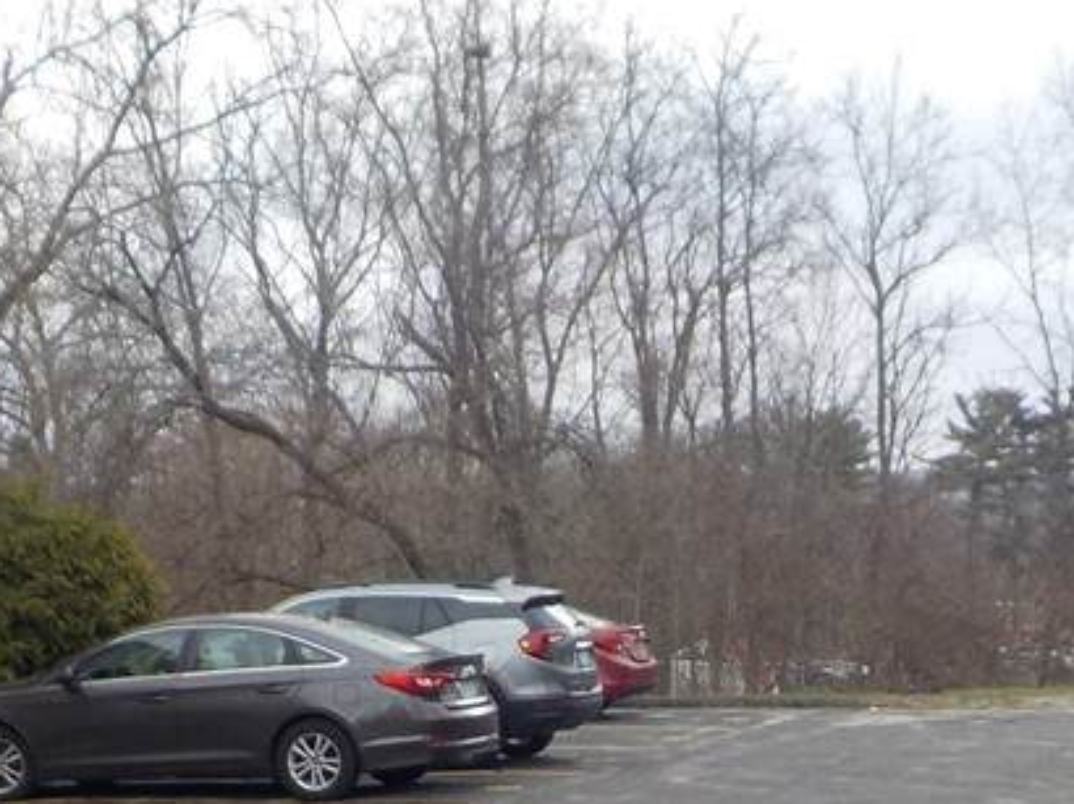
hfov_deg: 25.8
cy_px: 935
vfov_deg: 18.7
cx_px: 741
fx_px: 2326
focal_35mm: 75
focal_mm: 4.1
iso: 125
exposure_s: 1/200
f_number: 3.3
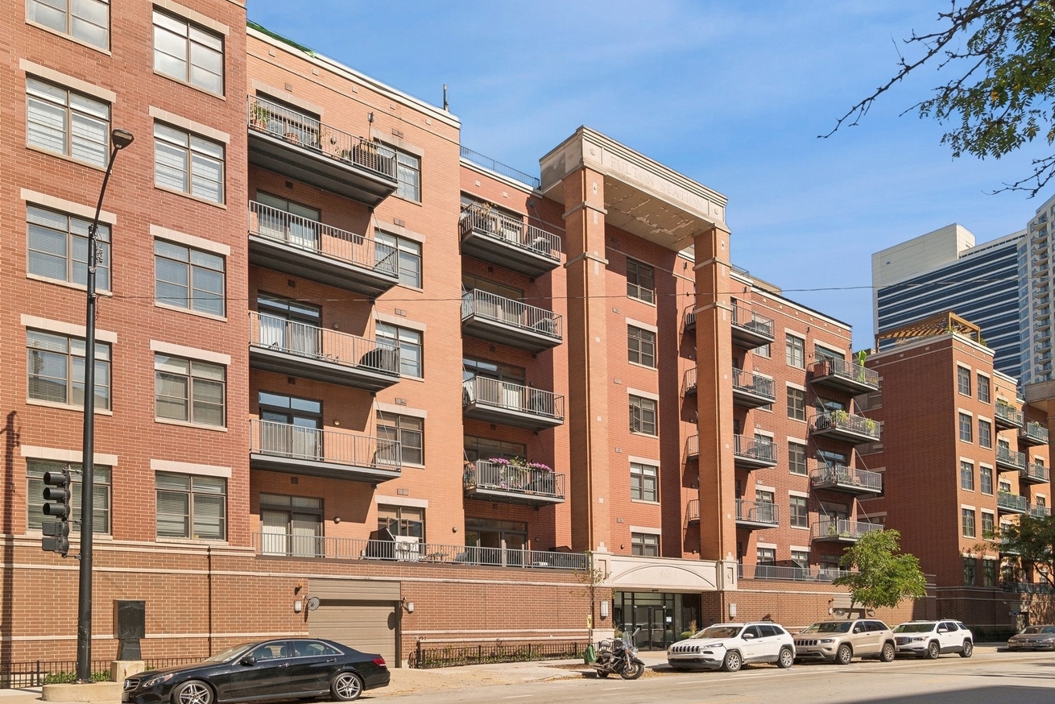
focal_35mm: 21
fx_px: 616
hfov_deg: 80.7
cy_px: 277
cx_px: 451
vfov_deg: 59.0
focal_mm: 17
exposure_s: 1/800
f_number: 8
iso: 200
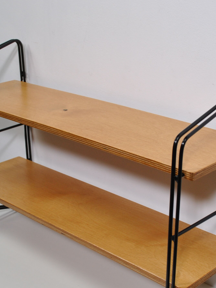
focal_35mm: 69
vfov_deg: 28.1
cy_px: 174
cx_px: 104
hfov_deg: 21.3
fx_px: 574
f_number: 5
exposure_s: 1/60
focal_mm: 22
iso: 200
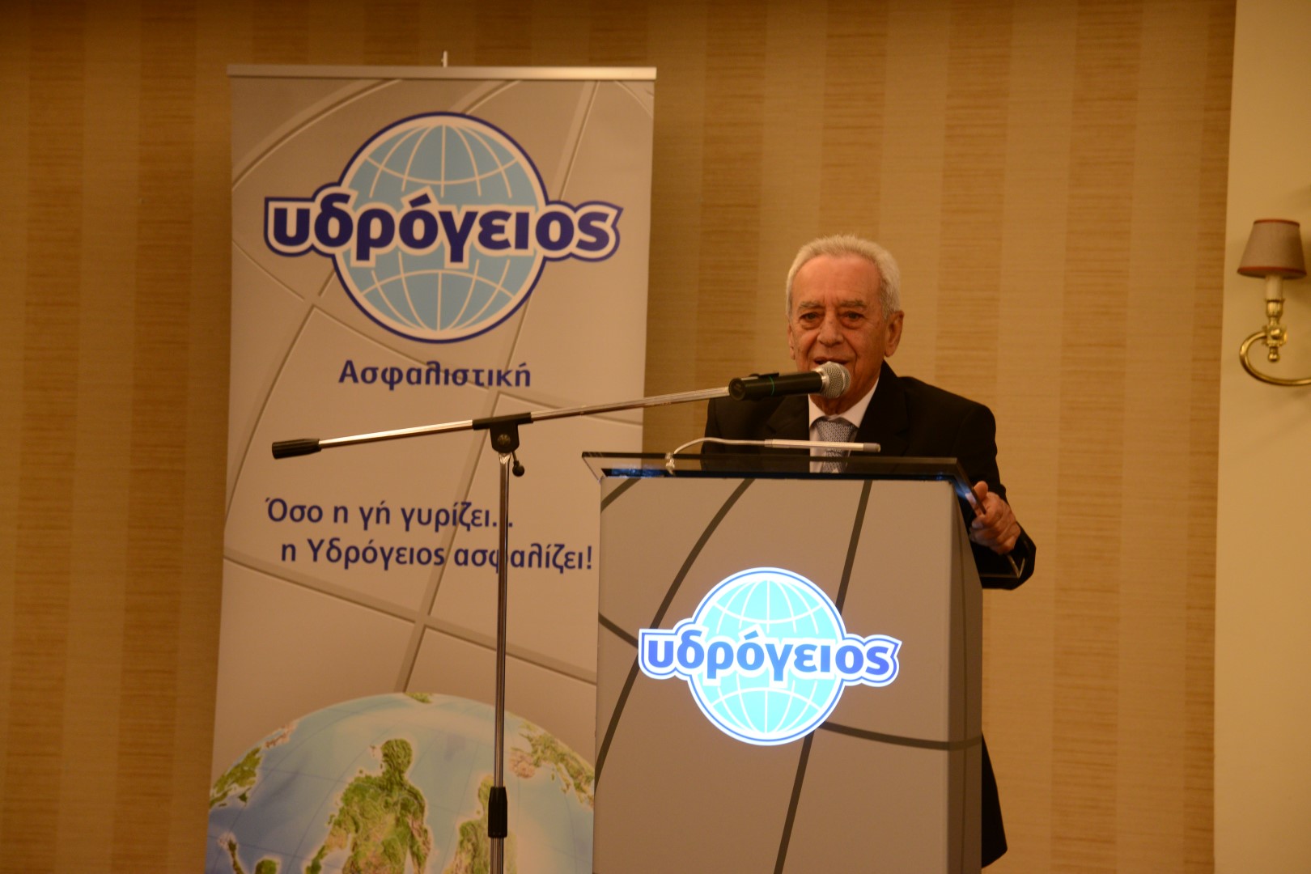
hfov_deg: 17.1
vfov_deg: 11.4
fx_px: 4370
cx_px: 656
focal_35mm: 120
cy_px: 437
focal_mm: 120
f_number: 6.3
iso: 1400
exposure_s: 1/50
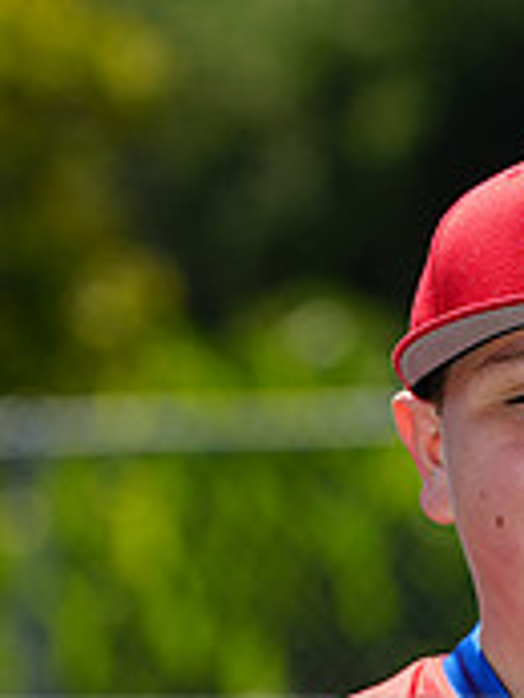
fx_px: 12256
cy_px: 750
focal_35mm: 608
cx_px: 619
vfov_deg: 3.3
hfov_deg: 2.4
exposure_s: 1/250
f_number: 5
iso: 50
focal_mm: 189
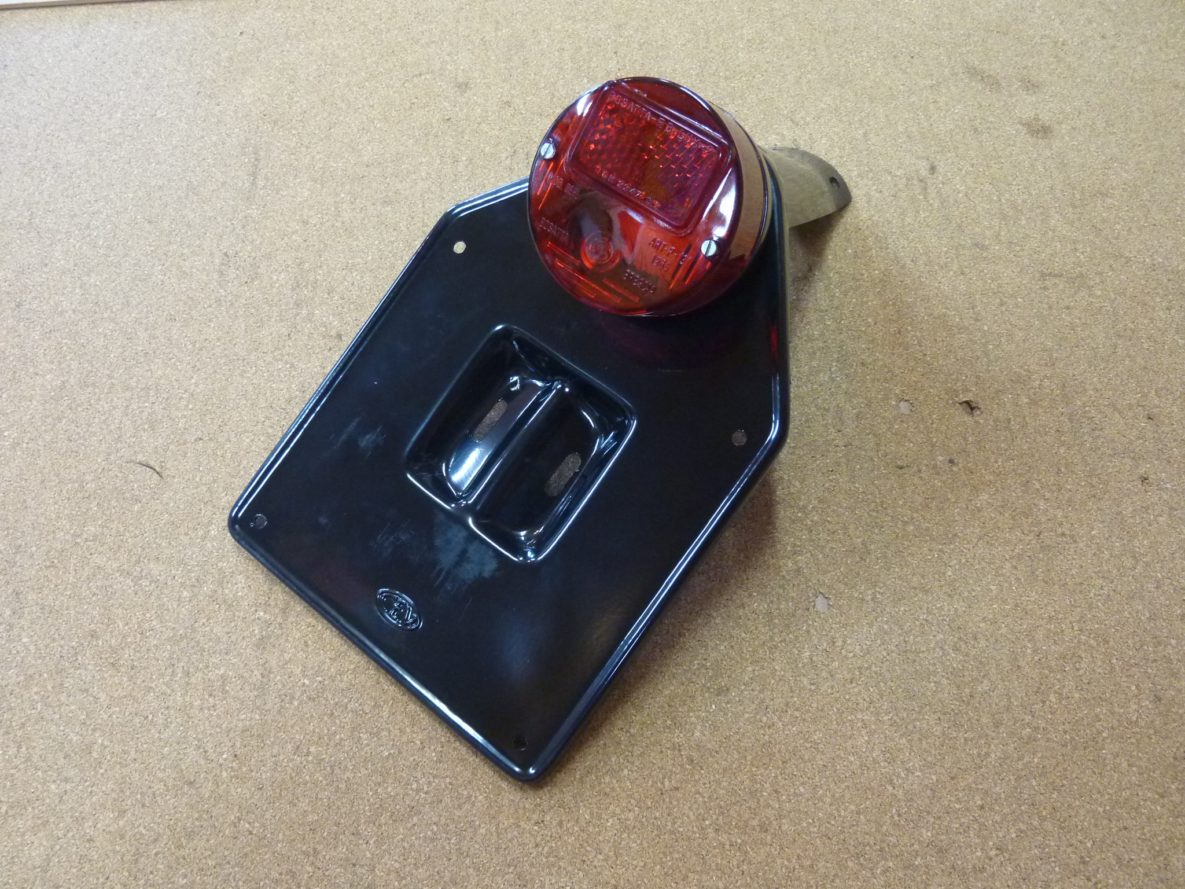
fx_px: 856
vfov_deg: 54.9
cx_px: 592
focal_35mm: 25
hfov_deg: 69.4
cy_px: 444
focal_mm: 4.1
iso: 400
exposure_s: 1/13
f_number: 3.3
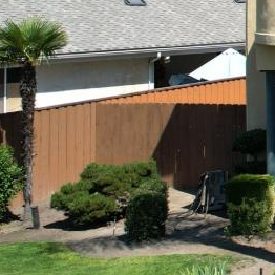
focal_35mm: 107
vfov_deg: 15.6
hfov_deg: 11.9
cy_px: -58
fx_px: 962
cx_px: 725
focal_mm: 8.38
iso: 100
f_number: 2.8
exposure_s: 1/1600
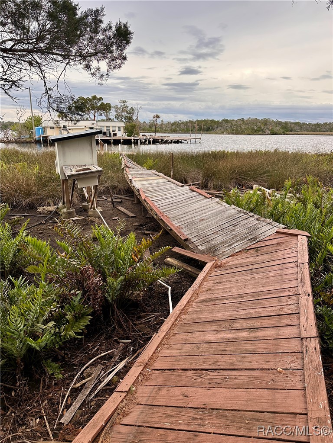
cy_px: 222
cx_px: 166
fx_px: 308
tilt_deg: -15.6
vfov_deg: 71.6
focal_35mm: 24
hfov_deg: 56.8
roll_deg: -1.1
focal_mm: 6.86
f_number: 1.78
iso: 80
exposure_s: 1/756
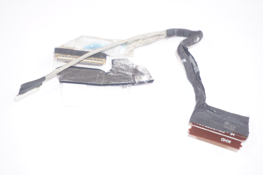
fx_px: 493
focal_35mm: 68
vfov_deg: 20.1
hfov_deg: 29.9
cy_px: 88
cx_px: 132
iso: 320
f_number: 5.6
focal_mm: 45
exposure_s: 1/160
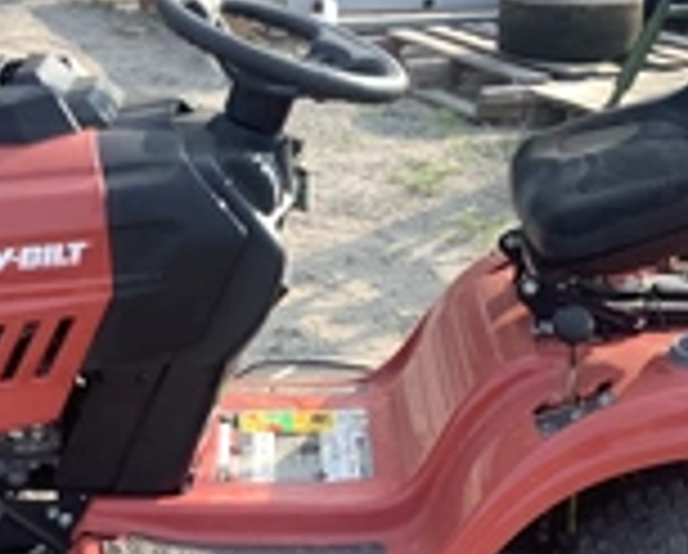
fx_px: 1612
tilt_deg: -25.8
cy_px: 414
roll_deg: +1.3
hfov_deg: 23.9
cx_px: 193
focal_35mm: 79
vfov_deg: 19.3
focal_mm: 3.3
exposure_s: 1/271
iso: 25
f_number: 2.4
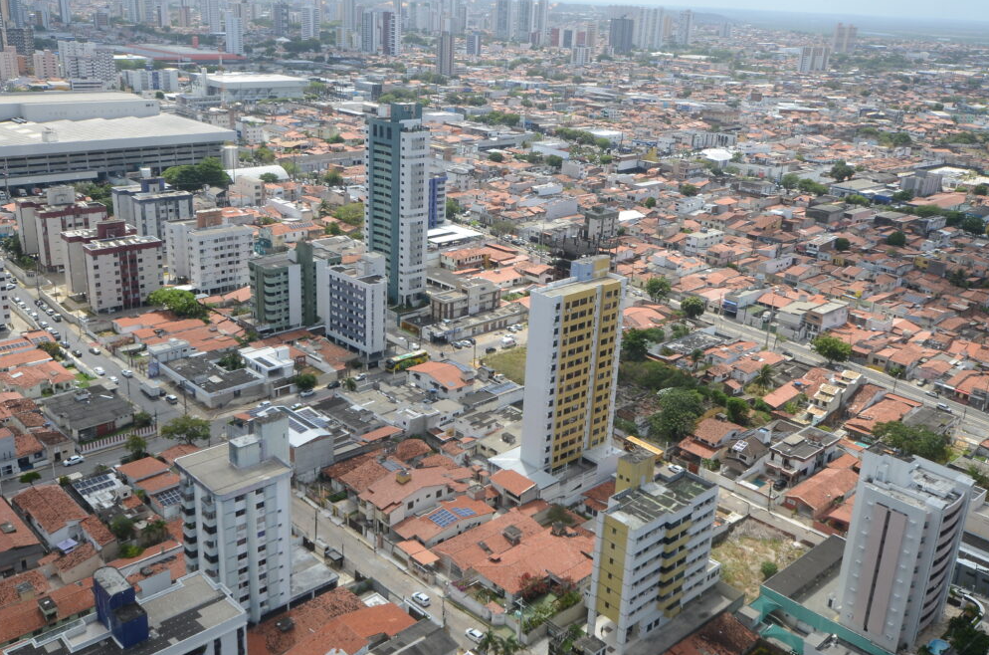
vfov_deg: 38.7
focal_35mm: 34
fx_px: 932
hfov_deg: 55.9
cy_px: 326
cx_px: 489
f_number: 16
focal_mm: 22
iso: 500
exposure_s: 1/250
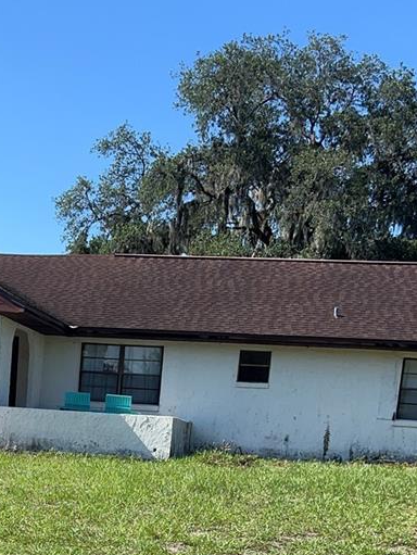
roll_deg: -4.1
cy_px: 597
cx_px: 58
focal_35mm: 61
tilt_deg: -9.7
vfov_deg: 28.9
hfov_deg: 23.5
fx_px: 979
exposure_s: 1/3165
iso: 50
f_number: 1.5
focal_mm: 5.7
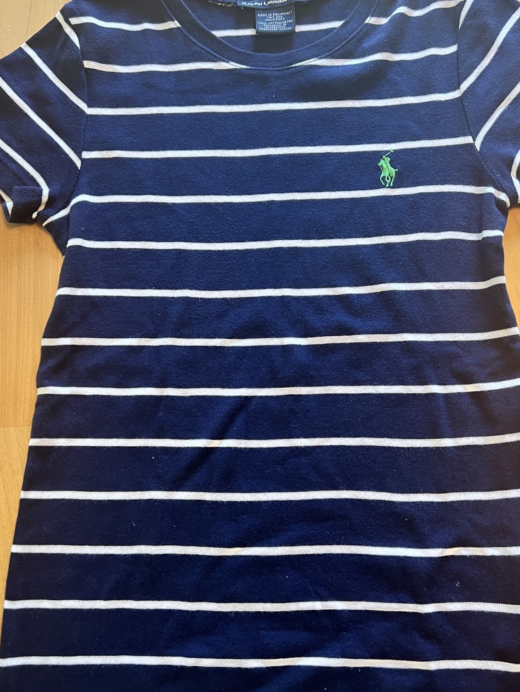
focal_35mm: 34
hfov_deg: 41.8
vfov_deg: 53.9
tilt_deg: -77.7
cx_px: 271
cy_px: 343
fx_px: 681
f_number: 1.5
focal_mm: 5.7
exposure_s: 1/60
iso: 200
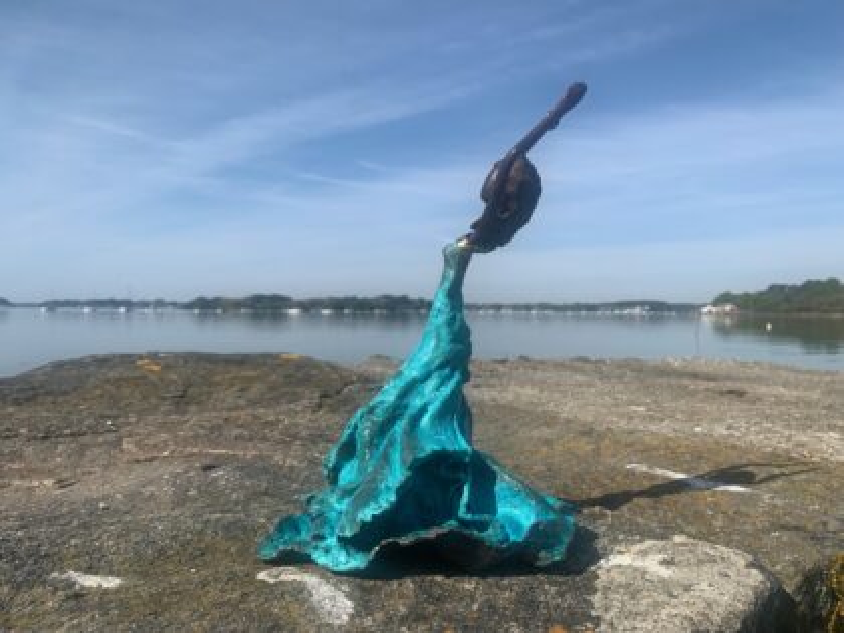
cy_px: 316
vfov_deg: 53.1
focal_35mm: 26
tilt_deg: -2.6
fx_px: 634
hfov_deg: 67.3
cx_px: 422
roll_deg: -0.1
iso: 25
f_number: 1.8
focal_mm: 4.25
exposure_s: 1/2257
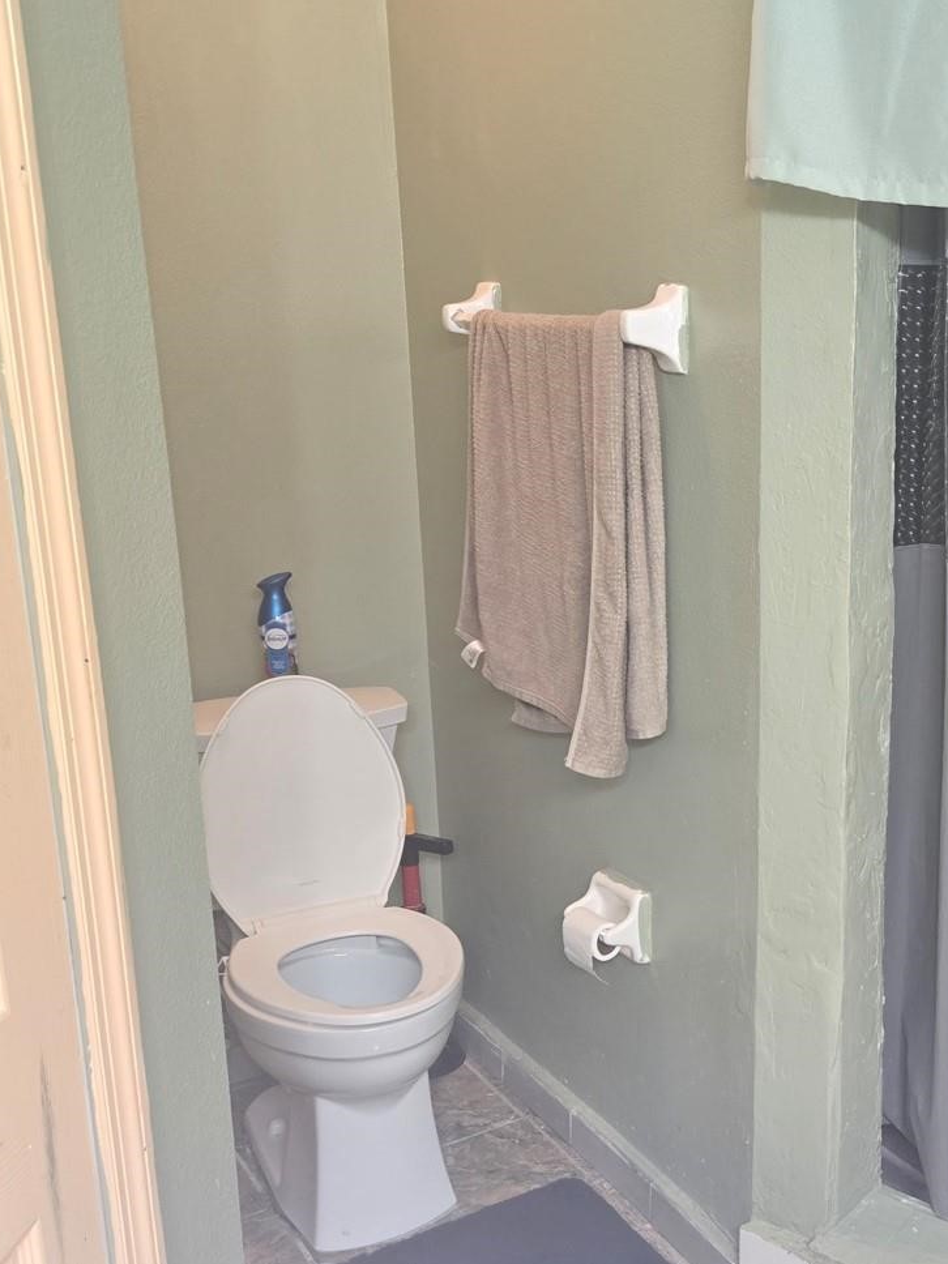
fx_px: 1388
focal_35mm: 38
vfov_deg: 48.9
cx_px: 982
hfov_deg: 33.9
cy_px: 699
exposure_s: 1/15
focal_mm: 5.4
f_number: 1.8
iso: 160
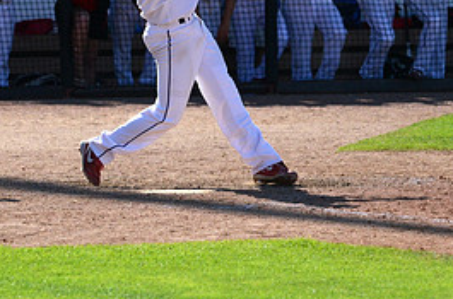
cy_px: 38
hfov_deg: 4.1
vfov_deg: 2.7
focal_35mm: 509
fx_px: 6387
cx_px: 193
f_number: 4.8
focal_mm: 155
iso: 1000
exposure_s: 1/8000
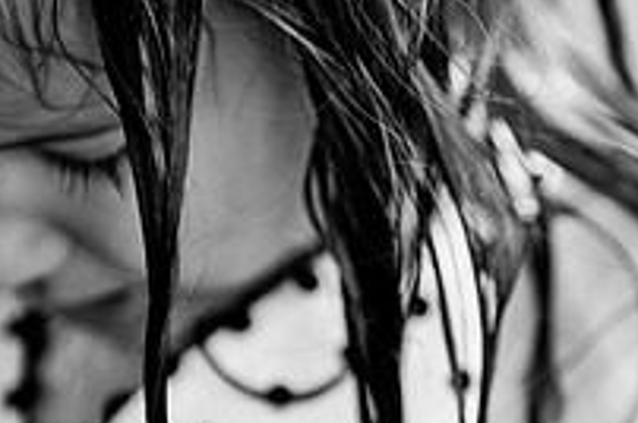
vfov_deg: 6.8
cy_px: 246
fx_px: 3556
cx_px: 477
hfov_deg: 10.2
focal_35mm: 201
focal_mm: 70
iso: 200
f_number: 2.8
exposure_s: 1/800
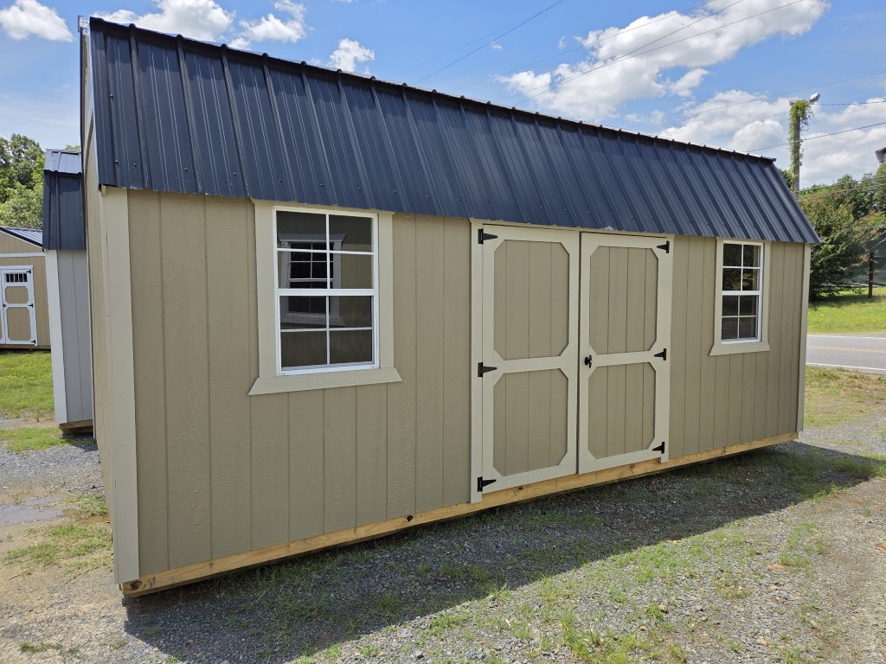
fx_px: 589
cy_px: 332
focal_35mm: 23
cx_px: 443
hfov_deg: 73.9
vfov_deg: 58.9
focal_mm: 5.4
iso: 80
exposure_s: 1/3840
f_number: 1.8
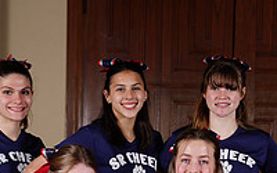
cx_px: 205
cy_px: 243
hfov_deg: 10.9
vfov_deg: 6.8
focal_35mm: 192
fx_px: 1449
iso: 200
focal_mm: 65
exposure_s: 1/200
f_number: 6.3
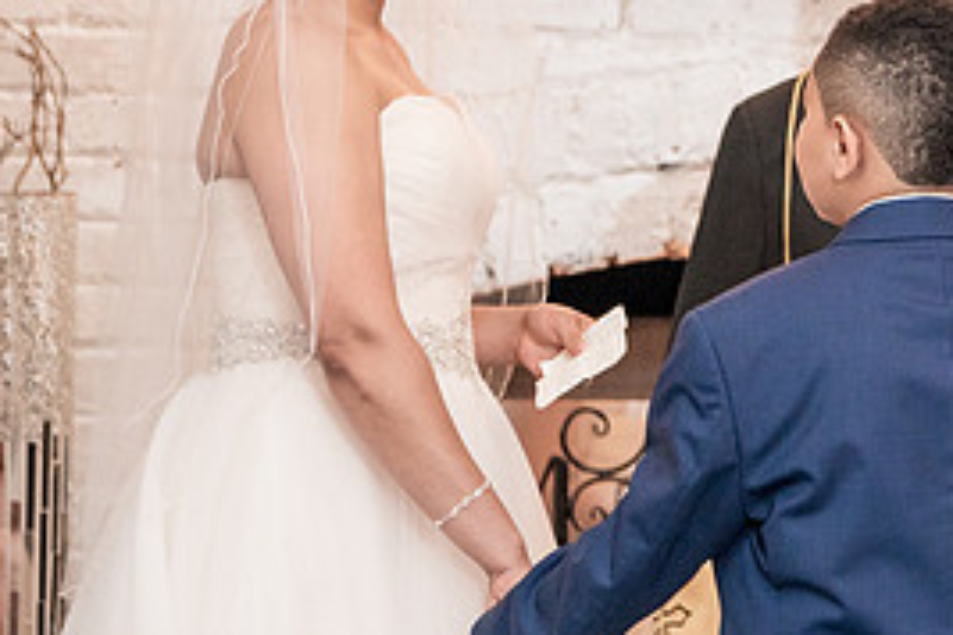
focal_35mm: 355
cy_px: 140
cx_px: 1003
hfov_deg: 5.8
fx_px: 9397
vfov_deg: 3.9
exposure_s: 1/100
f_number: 4
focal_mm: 138
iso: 2000
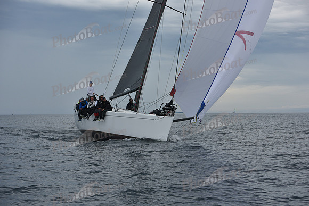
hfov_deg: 28.8
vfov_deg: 19.5
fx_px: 601
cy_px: 103
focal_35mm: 70
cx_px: 154
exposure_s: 1/800
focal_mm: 70
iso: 250
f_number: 5.6
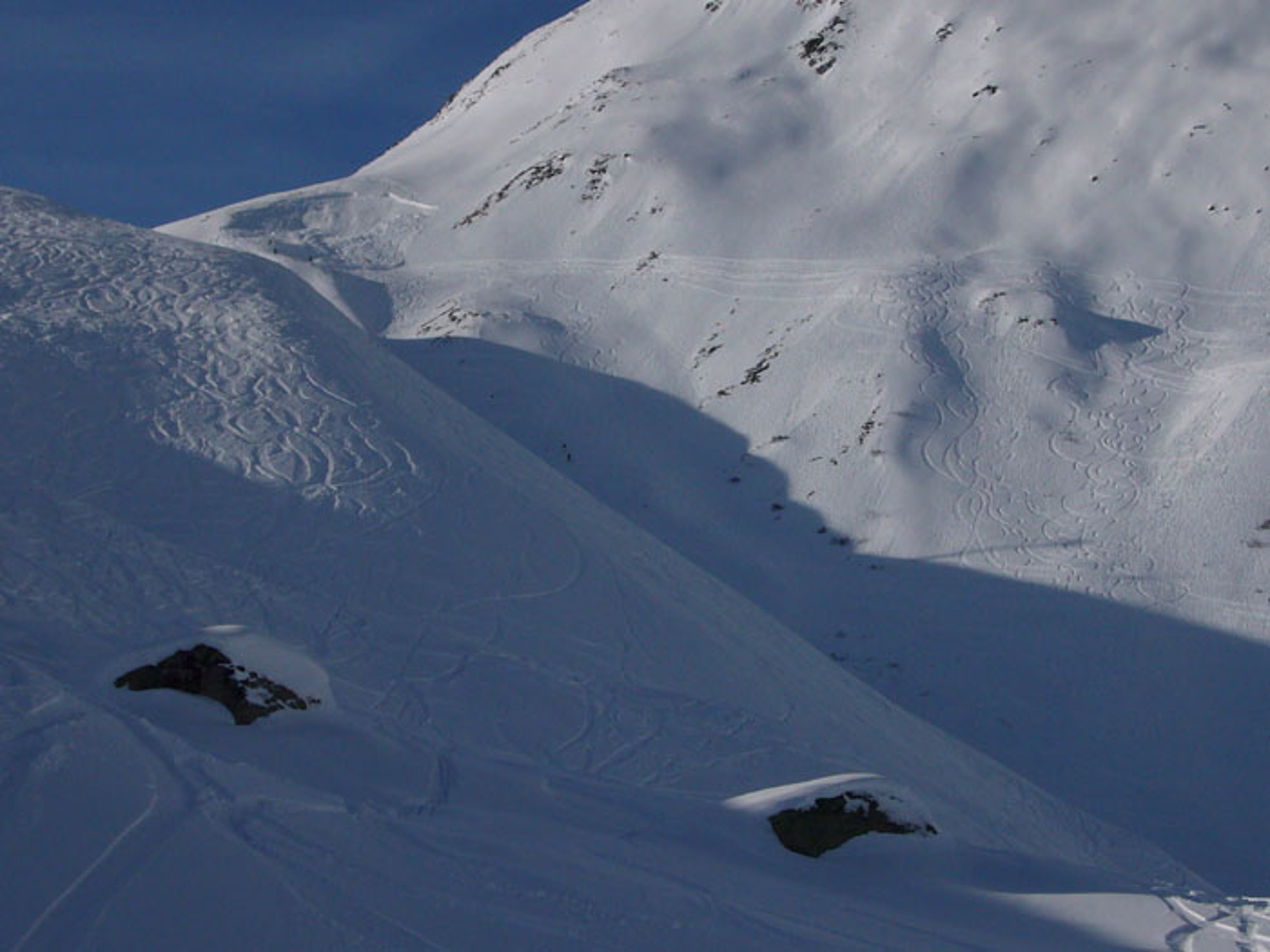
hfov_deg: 21.1
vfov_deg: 15.9
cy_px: 476
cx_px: 635
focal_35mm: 93
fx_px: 3412
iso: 80
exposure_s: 1/640
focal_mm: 11.2
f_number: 9
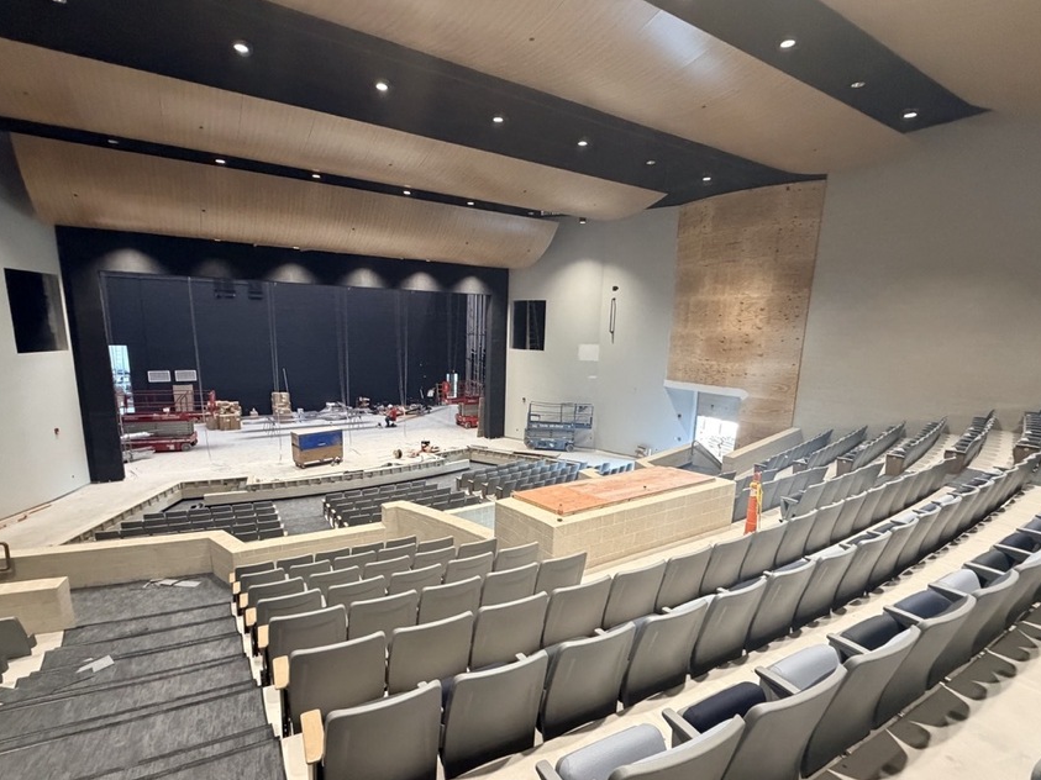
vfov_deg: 74.6
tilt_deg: -11.4
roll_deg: -1.0
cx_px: 505
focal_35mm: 17
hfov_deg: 91.0
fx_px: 511
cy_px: 425
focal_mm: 2.22
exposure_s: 1/60
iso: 640
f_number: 2.2
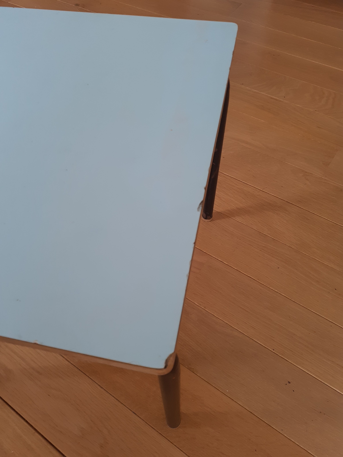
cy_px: 228
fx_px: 357
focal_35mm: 27
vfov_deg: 65.3
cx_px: 172
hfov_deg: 51.4
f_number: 1.9
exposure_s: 1/100
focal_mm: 3.6
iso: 64
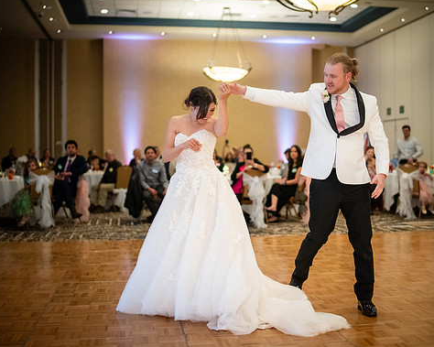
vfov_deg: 30.2
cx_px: 255
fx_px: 642
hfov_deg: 37.2
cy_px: 166
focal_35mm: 50
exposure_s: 1/320
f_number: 1.2
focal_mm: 35
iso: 3200
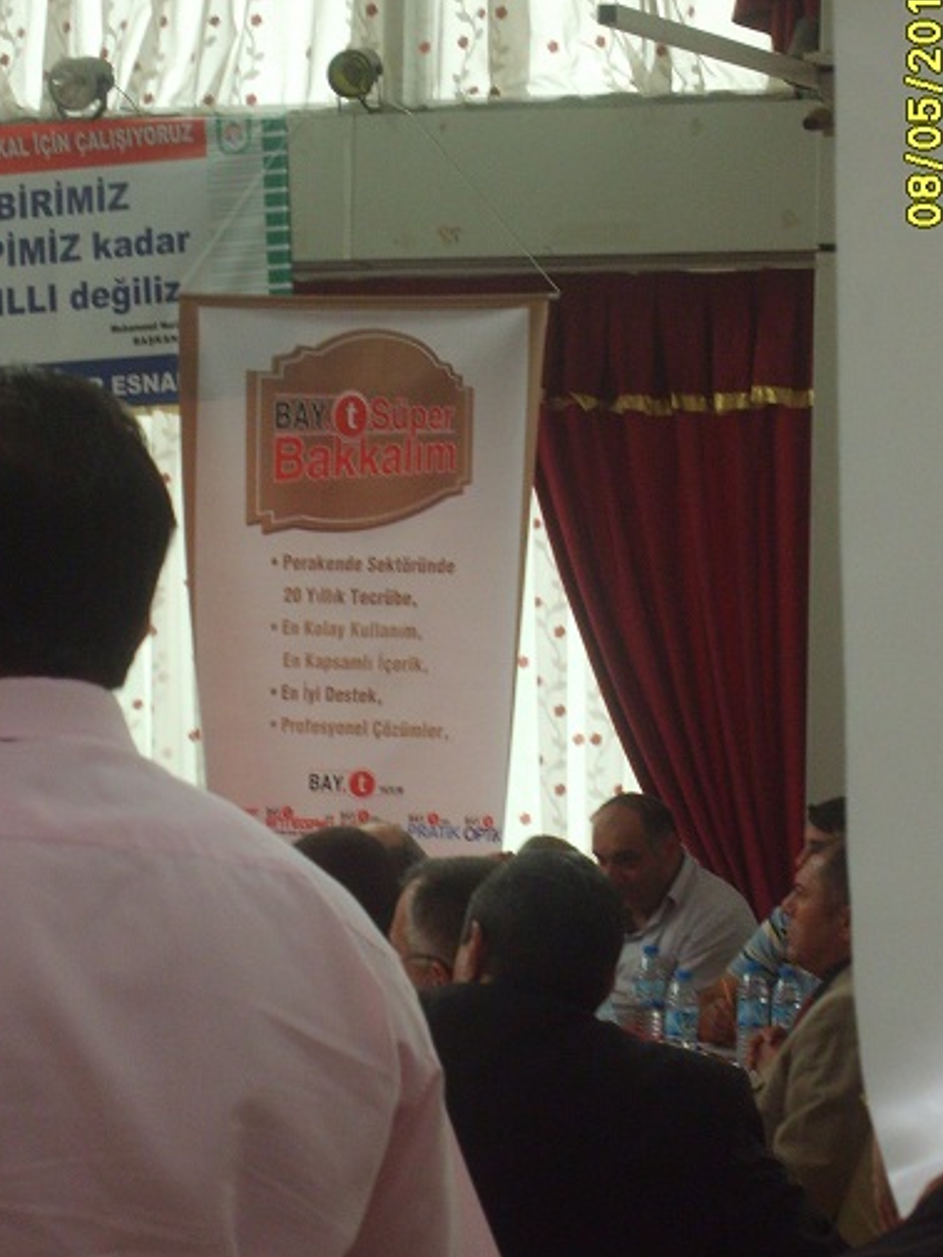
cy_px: 707
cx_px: 401
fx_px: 4829
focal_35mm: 133
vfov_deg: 14.8
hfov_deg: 11.2
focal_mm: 17.4
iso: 140
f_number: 4.9
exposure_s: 1/60
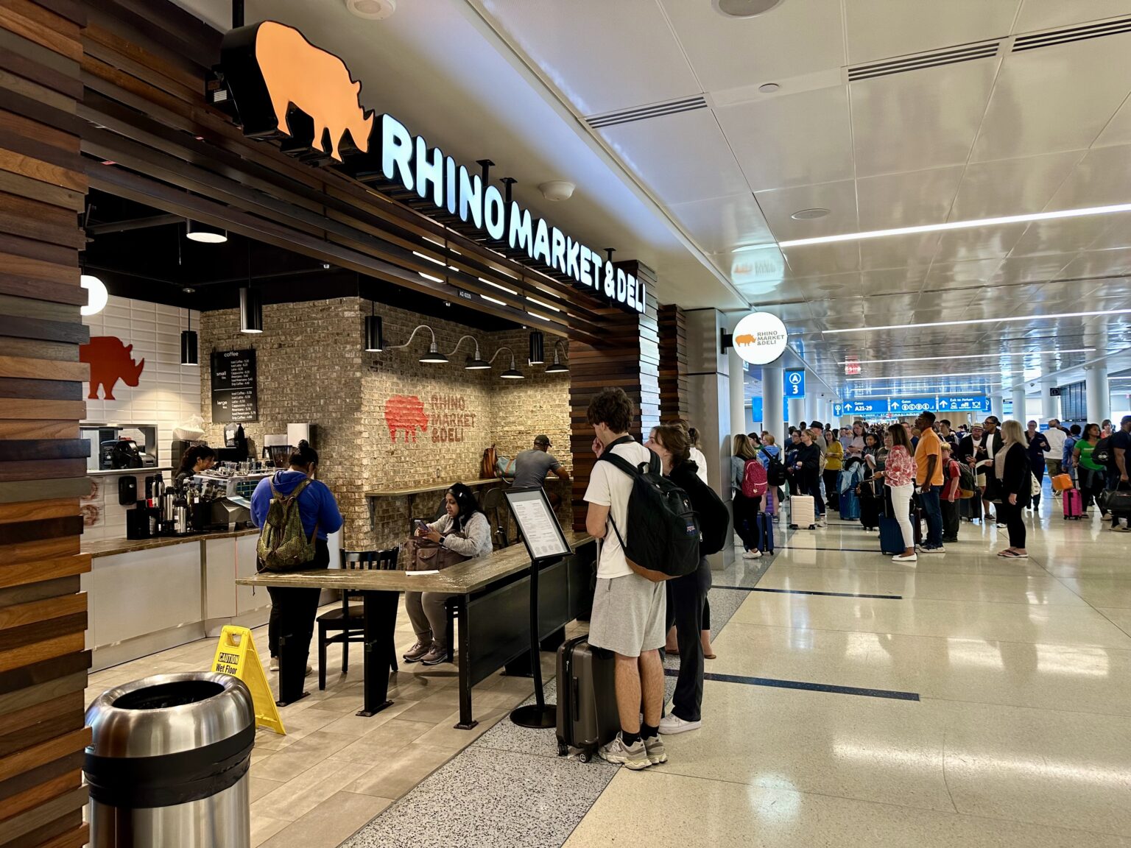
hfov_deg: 71.6
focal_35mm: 24
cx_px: 566
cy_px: 424
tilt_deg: +1.8
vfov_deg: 56.8
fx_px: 784
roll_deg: +1.1
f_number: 1.78
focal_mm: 6.86
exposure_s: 1/60
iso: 160
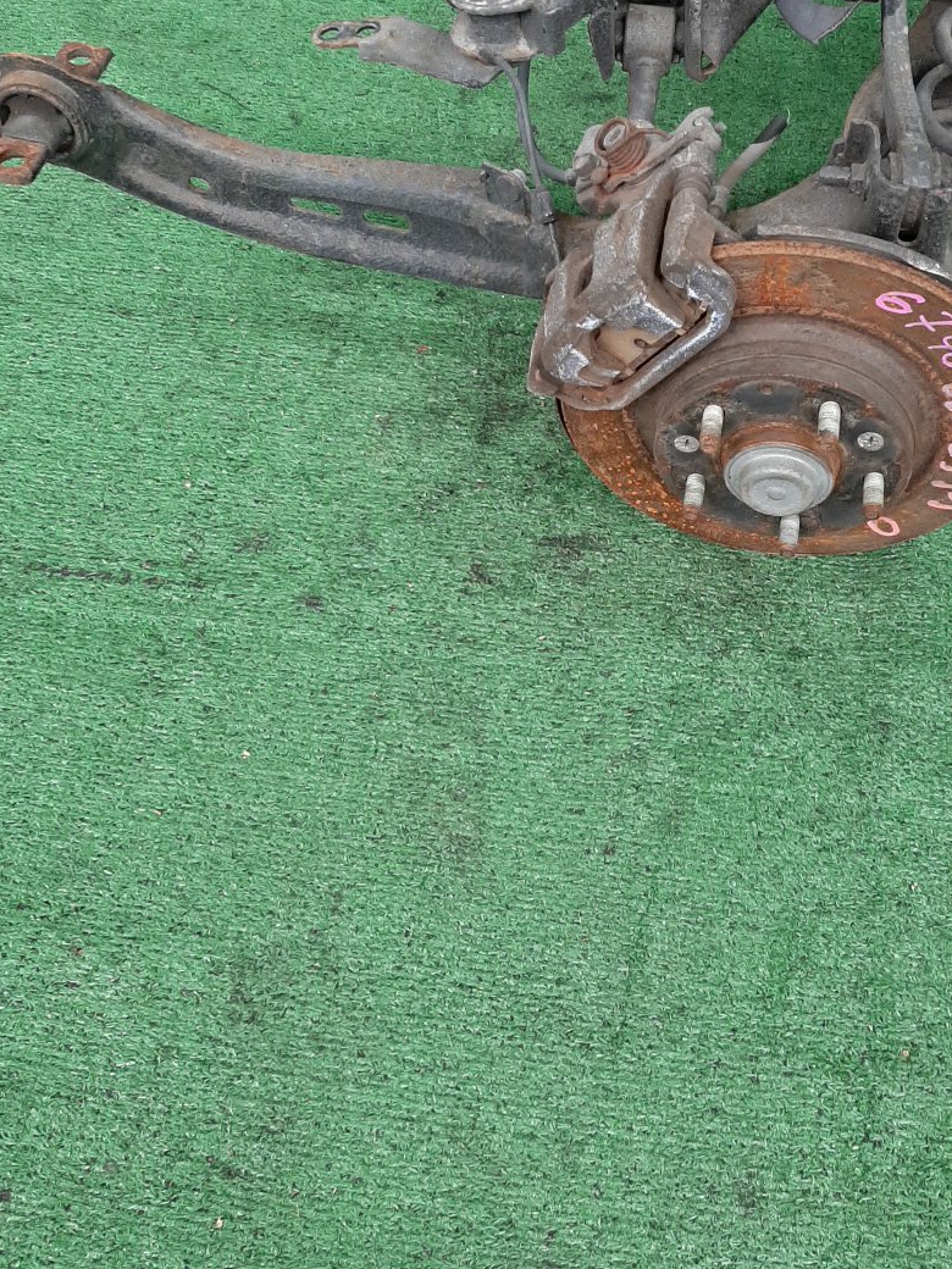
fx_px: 1320
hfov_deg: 39.3
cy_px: 470
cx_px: 613
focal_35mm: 36
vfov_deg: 50.8
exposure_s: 1/50
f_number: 1.7
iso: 140
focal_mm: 3.93
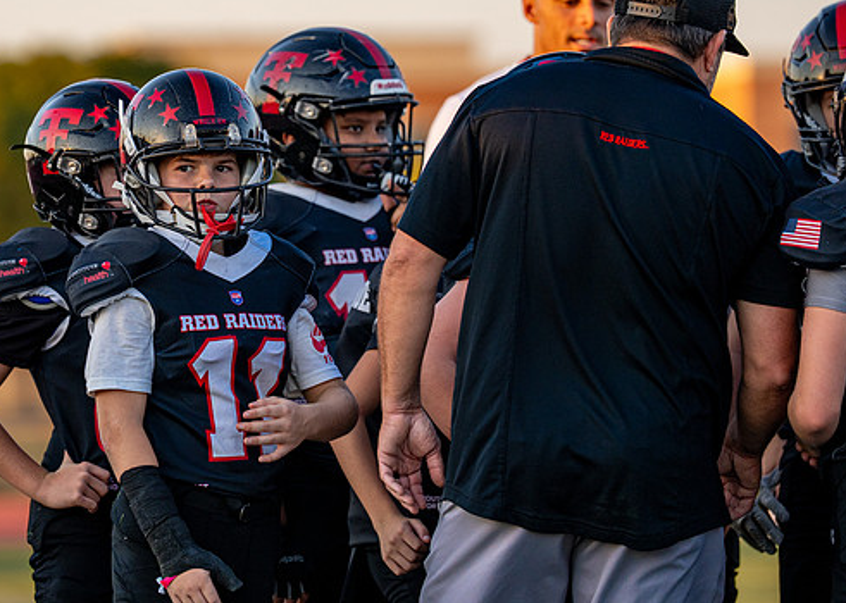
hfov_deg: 6.9
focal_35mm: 291
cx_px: 217
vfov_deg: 4.9
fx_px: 6987
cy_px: 280
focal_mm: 171
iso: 320
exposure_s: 1/1000
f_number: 2.8
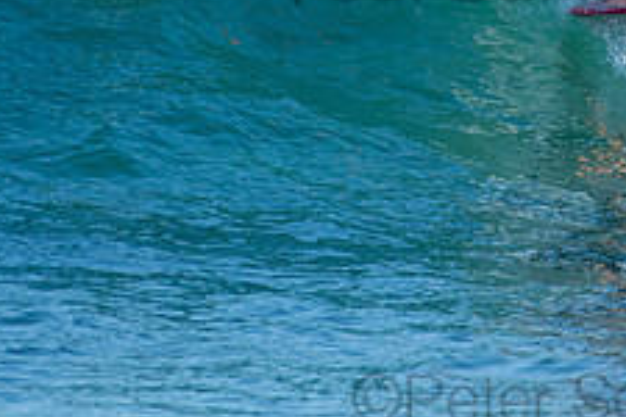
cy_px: -63
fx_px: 33680
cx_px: 568
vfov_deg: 0.7
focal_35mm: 1937
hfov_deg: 1.1
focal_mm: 500
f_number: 5.6
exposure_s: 1/1000
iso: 320
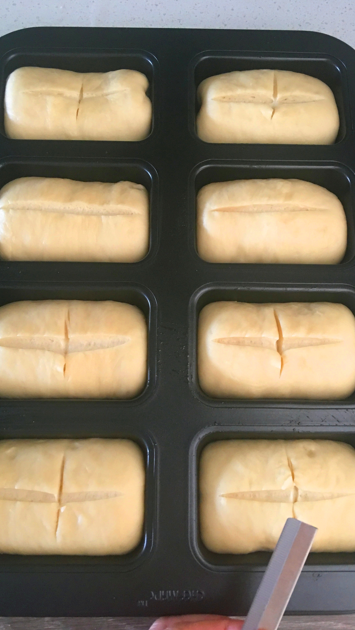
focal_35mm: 32
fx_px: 536
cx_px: 182
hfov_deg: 36.7
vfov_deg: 61.0
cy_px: 312
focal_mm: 4.15
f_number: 2.2
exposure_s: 1/10
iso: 100
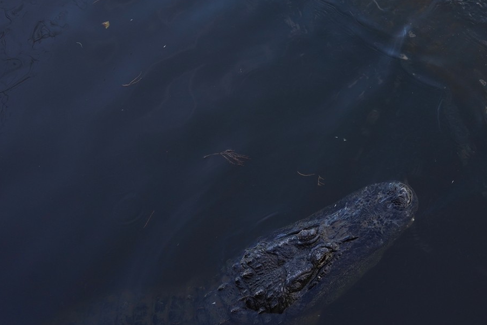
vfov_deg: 21.4
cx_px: 477
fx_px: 839
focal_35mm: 62
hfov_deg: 30.3
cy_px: 35
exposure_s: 1/100
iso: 400
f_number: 10
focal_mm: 28
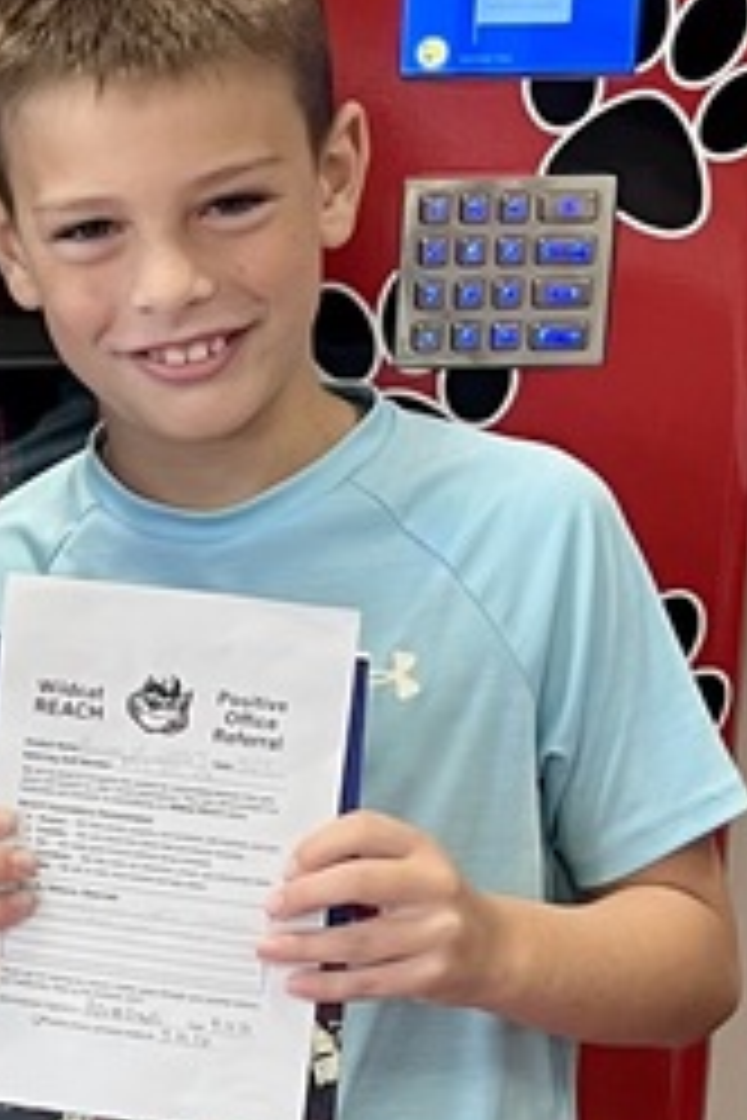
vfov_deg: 18.4
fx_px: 3455
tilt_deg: -16.1
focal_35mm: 111
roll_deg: +0.6
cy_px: 675
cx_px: -248
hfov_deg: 12.0
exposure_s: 1/67
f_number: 1.6
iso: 125
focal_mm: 5.1
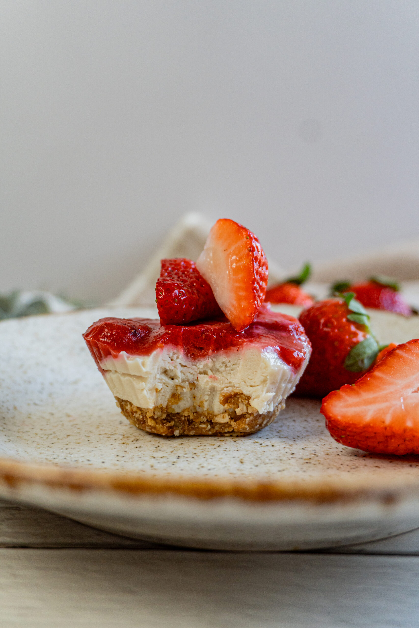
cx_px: 210
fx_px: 655
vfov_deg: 51.3
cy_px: 314
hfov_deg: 35.5
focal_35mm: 38
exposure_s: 1/160
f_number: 4.5
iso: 640
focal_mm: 25
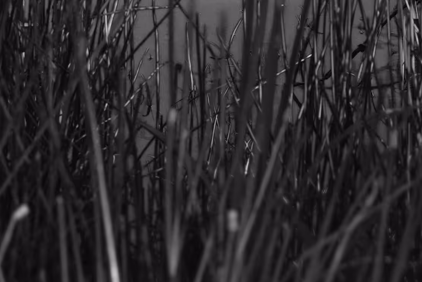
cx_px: 167
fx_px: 2462
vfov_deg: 6.2
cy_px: -396
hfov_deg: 9.8
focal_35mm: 210
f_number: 6.3
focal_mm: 39
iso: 125
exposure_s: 1/200
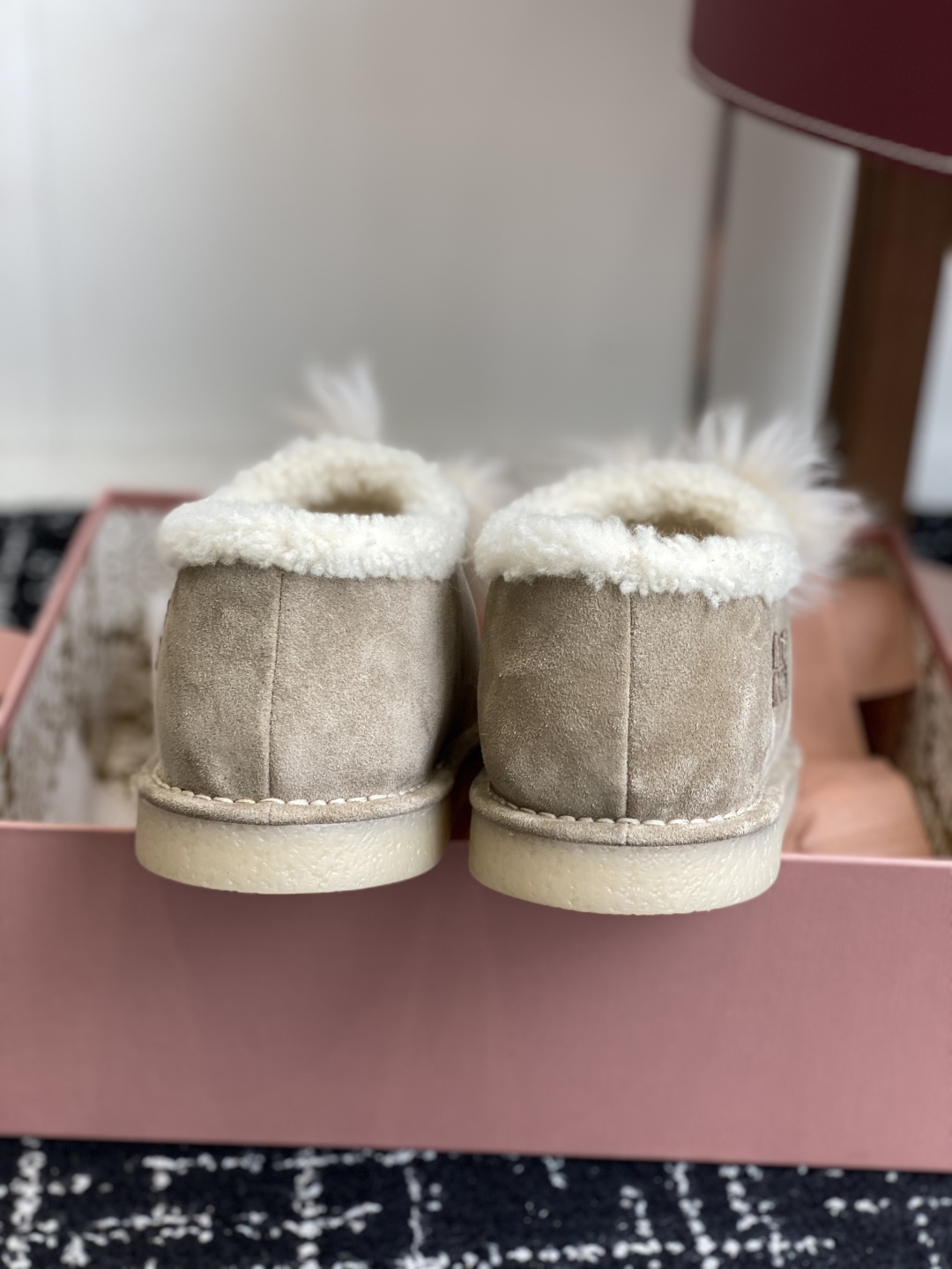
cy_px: 634
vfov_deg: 36.8
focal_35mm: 52
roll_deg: -3.6
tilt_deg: -25.7
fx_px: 1907
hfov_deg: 28.0
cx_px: 476
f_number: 2
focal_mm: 6
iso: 40
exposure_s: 1/122
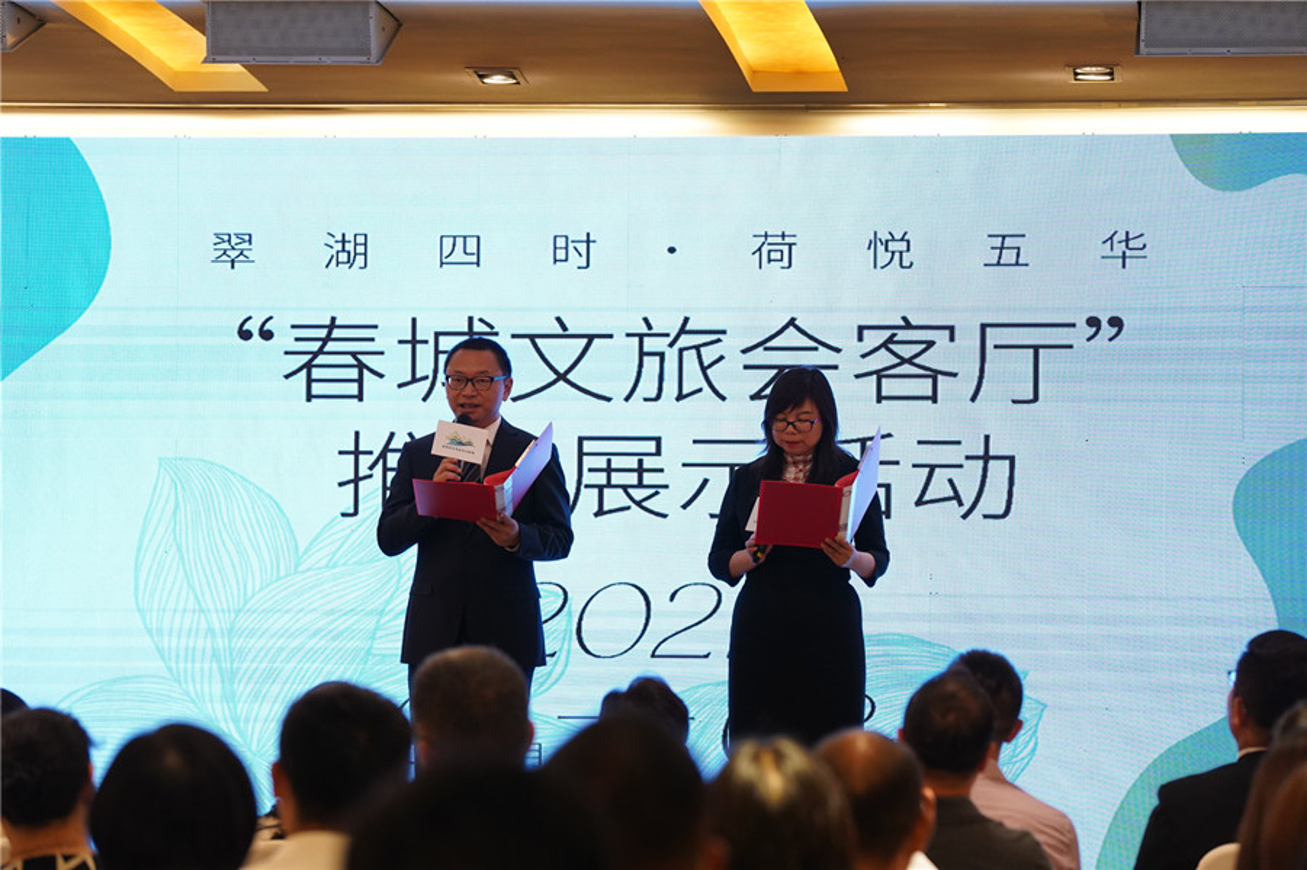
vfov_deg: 9.8
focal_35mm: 140
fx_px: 5080
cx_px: 654
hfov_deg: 14.7
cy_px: 435
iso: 3200
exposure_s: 1/200
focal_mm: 140
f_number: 5
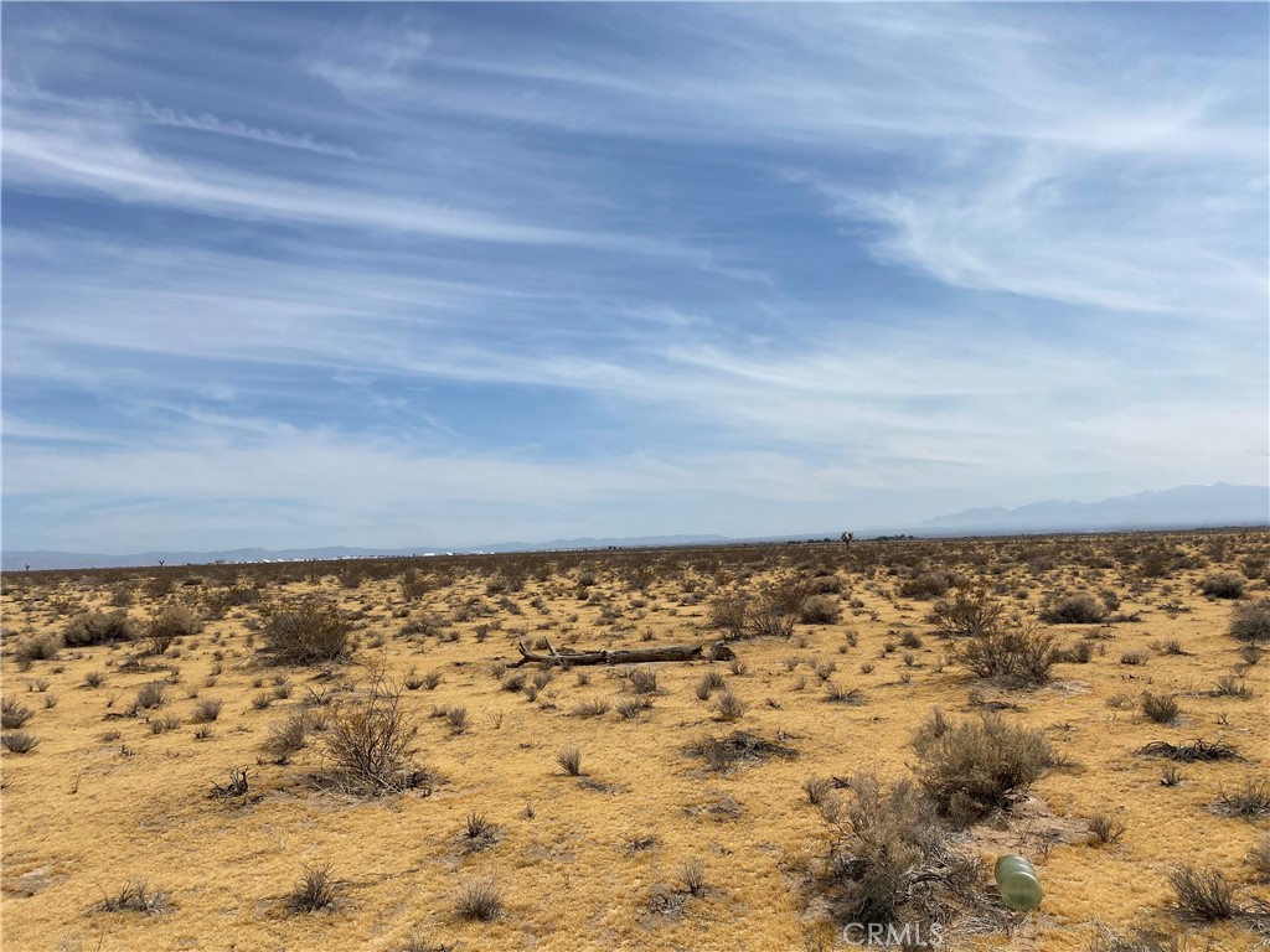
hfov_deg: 67.3
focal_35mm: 26
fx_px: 954
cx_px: 635
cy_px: 476
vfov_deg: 53.1
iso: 32
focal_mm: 4.25
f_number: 1.8
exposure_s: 1/6757
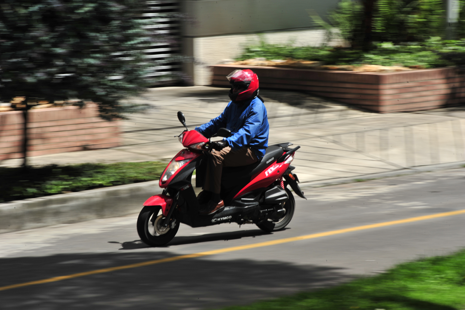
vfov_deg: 6.9
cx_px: 232
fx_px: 2582
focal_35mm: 200
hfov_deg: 10.3
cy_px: 155
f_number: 22
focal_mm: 200
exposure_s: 1/50
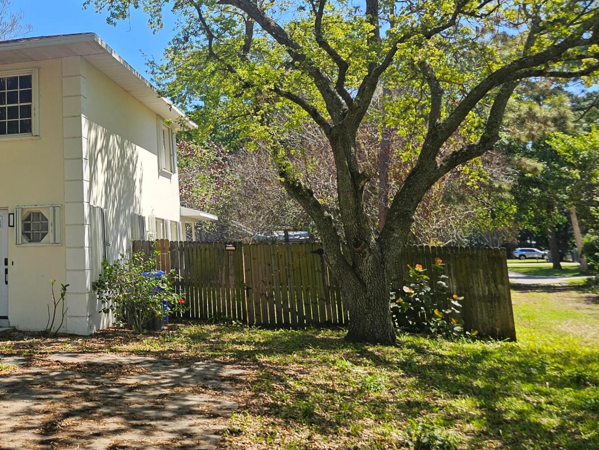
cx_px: 41
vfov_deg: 32.6
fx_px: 744
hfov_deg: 40.0
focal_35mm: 43
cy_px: 87
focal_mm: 6.3
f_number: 1.7
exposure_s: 1/338
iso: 10
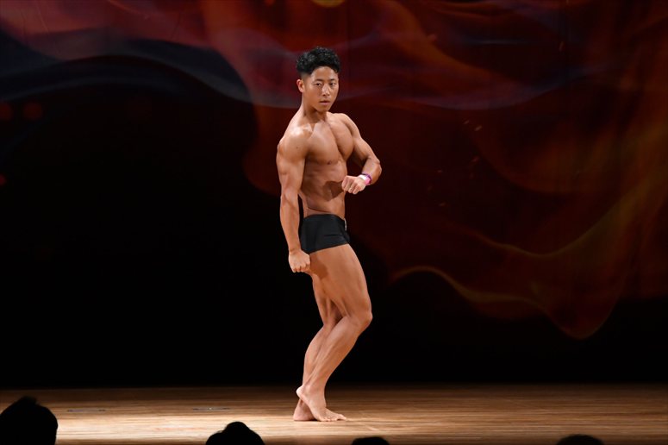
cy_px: 222
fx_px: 4451
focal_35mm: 240
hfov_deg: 8.6
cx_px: 334
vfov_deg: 5.7
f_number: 5.6
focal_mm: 160
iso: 3200
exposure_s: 1/400
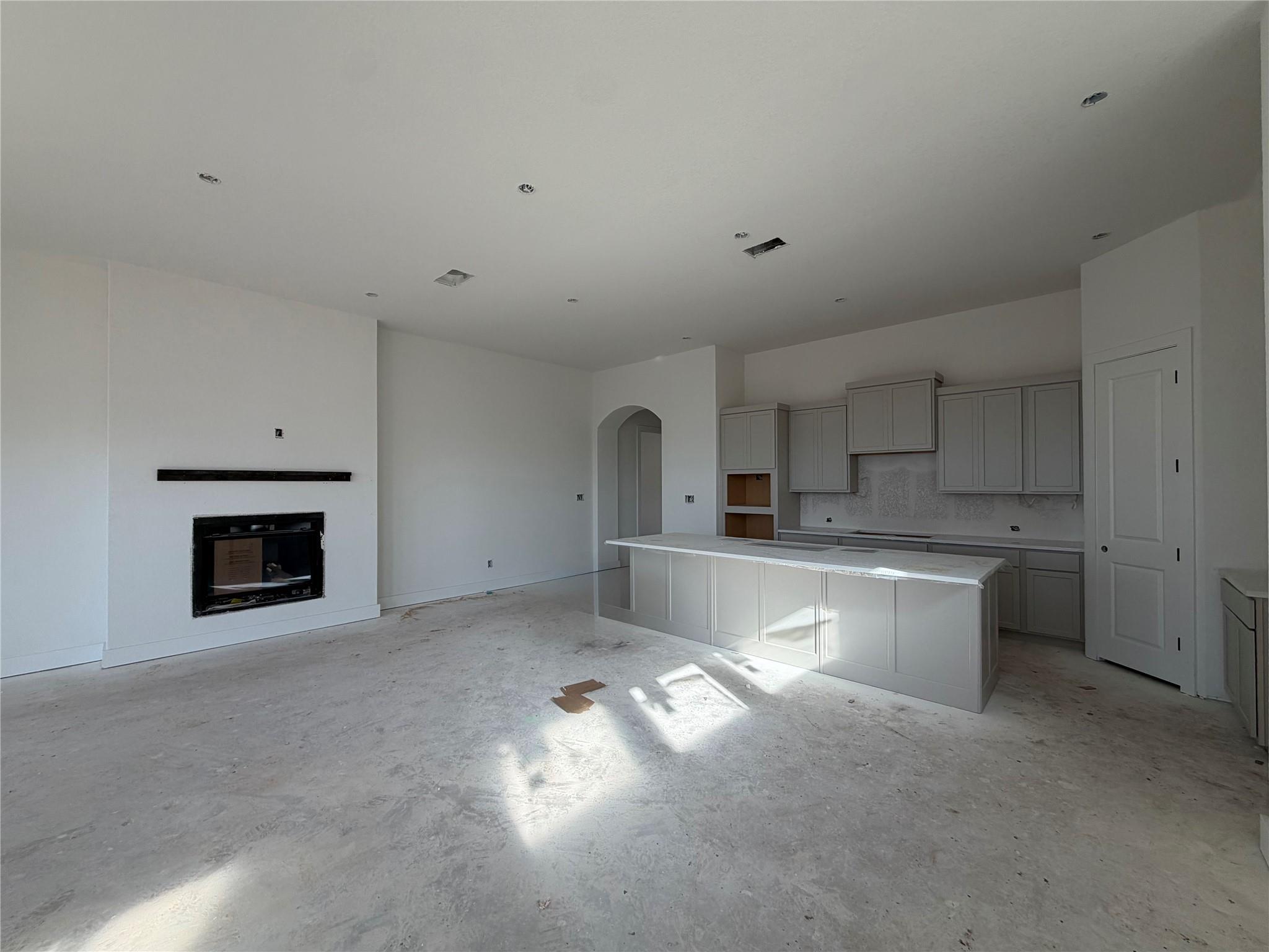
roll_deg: +0.3
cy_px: 476
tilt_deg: +0.2
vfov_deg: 85.7
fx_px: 513
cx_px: 634
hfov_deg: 102.1
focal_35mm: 14
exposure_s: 1/168
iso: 50
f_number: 2.2
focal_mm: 2.22
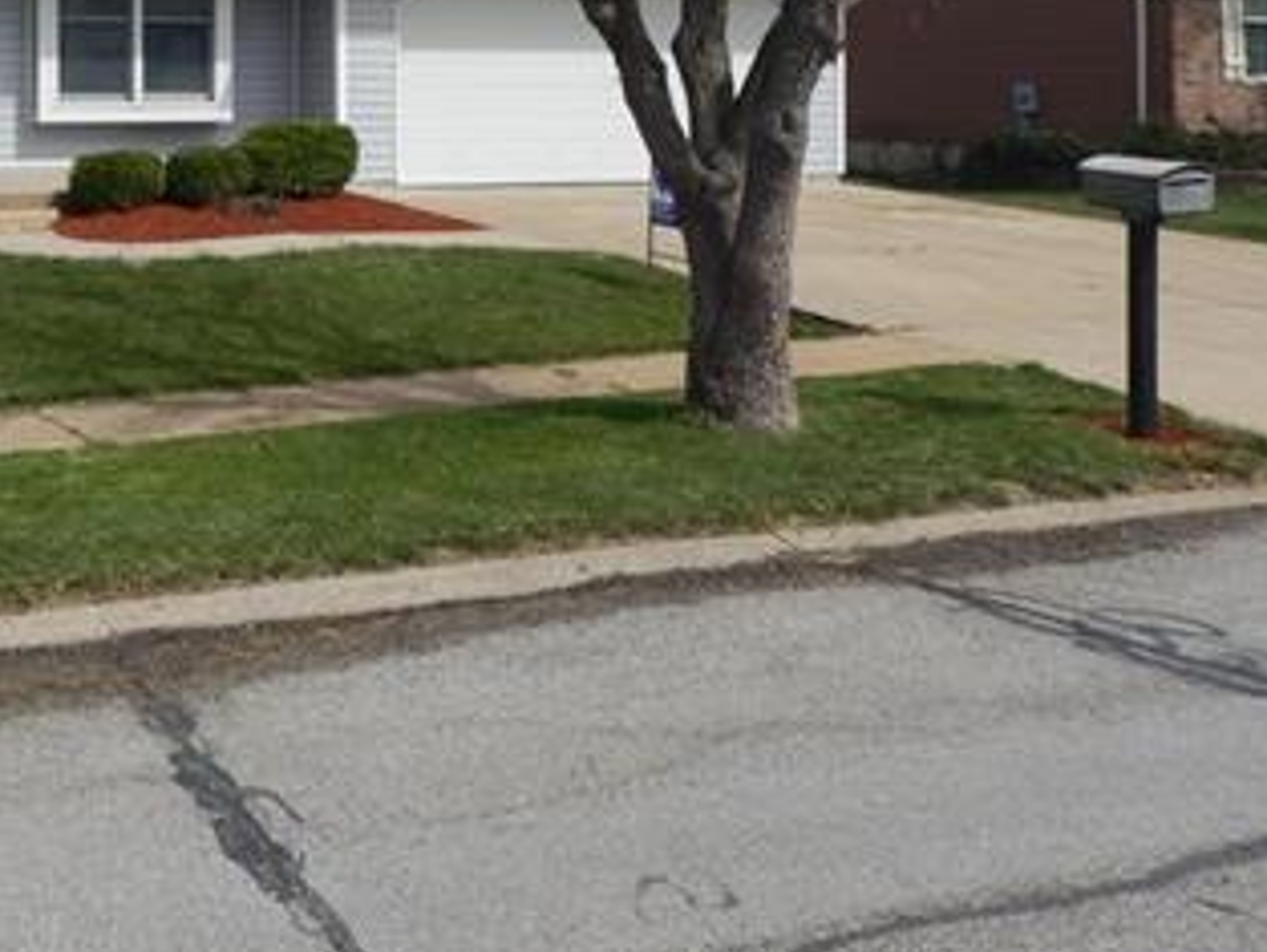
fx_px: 1794
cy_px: 41
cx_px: 85
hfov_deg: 36.1
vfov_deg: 28.2
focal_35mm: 49
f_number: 4.1
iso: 125
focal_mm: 4.3
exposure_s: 1/1500
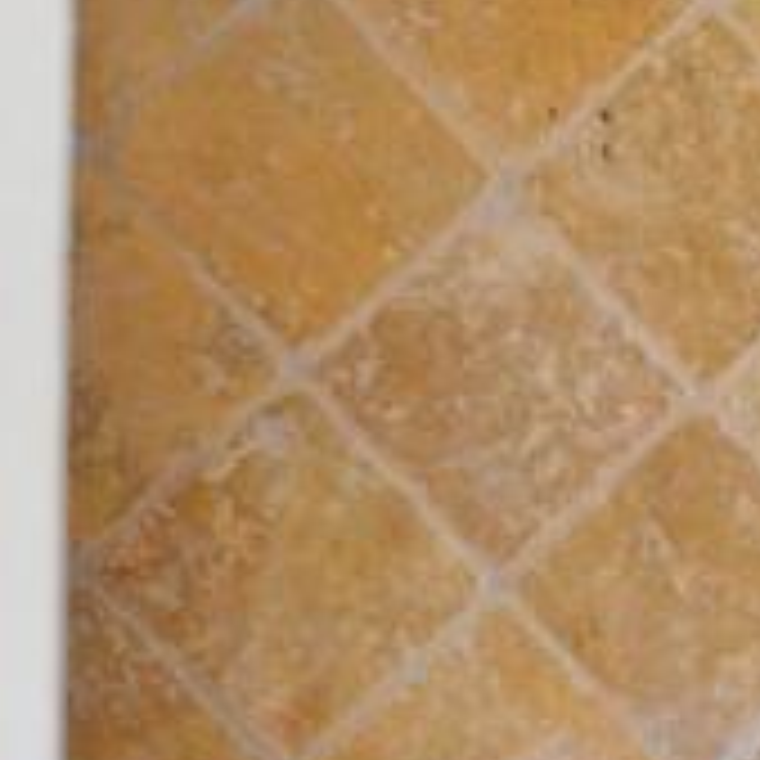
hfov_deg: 11.5
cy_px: 1115
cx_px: 1455
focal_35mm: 139
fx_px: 3453
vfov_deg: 12.0
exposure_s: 1/15
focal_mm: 18
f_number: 3.5
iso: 720
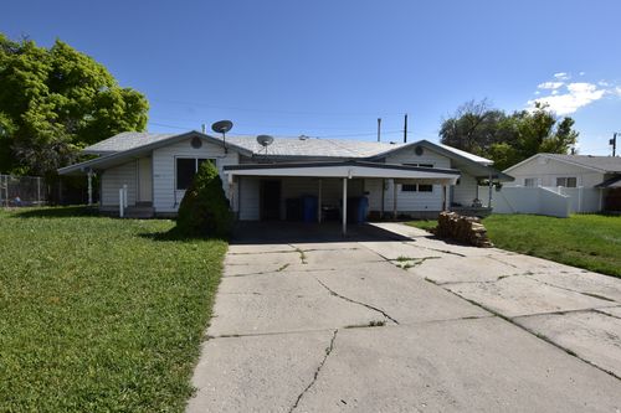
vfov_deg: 67.3
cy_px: 206
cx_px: 310
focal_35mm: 18
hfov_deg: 90.0
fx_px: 310
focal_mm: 12
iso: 400
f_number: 11
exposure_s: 1/350
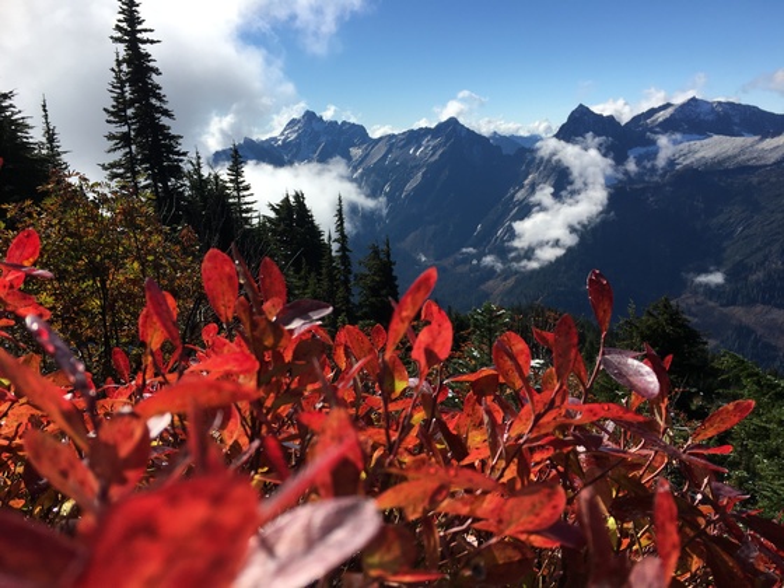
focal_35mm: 29
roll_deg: +0.8
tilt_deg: -13.7
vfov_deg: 48.2
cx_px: 392
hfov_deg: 61.7
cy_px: 294
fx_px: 657
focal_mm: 4.15
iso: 25
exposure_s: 1/2079
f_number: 2.2
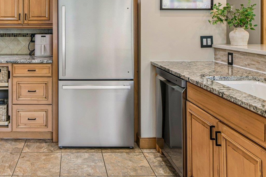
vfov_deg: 36.6
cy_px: 20
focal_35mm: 34
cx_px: 66
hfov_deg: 53.3
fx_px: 251
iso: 200
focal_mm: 17
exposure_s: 1/5
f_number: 9
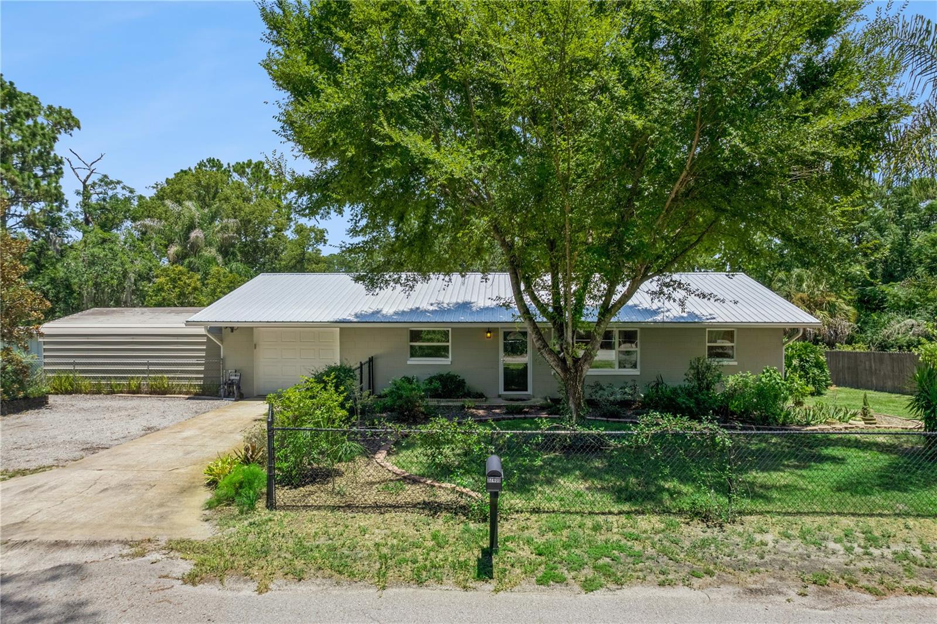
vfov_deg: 57.2
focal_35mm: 22
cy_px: 312
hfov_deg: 78.6
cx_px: 468
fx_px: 572
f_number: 2.8
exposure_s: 1/3000
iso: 100
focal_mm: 8.4
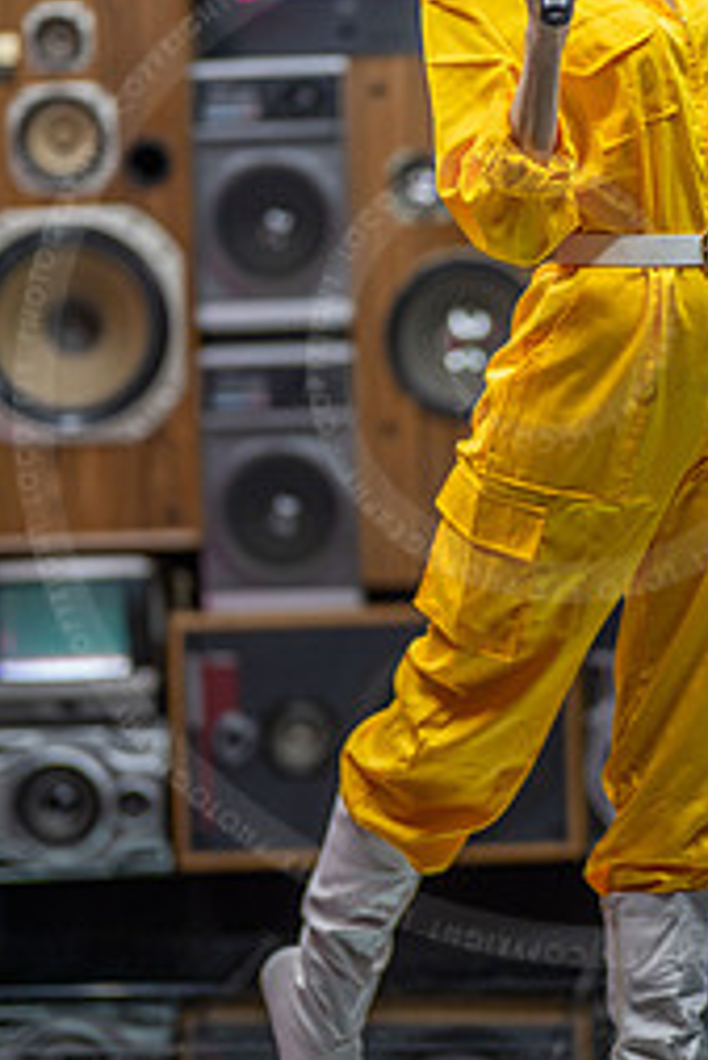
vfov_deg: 13.6
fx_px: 4448
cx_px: 578
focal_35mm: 151
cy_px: 423
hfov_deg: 9.1
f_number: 1.2
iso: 800
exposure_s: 1/250
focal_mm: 85
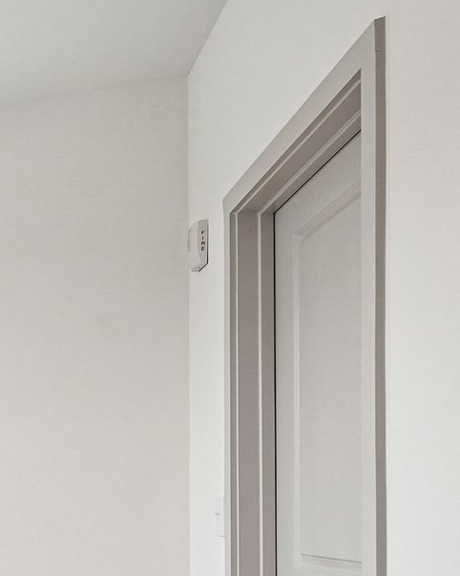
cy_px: 497
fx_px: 868
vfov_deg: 35.0
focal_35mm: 51
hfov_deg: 19.7
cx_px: -416
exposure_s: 1/50
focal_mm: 16
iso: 800
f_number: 8
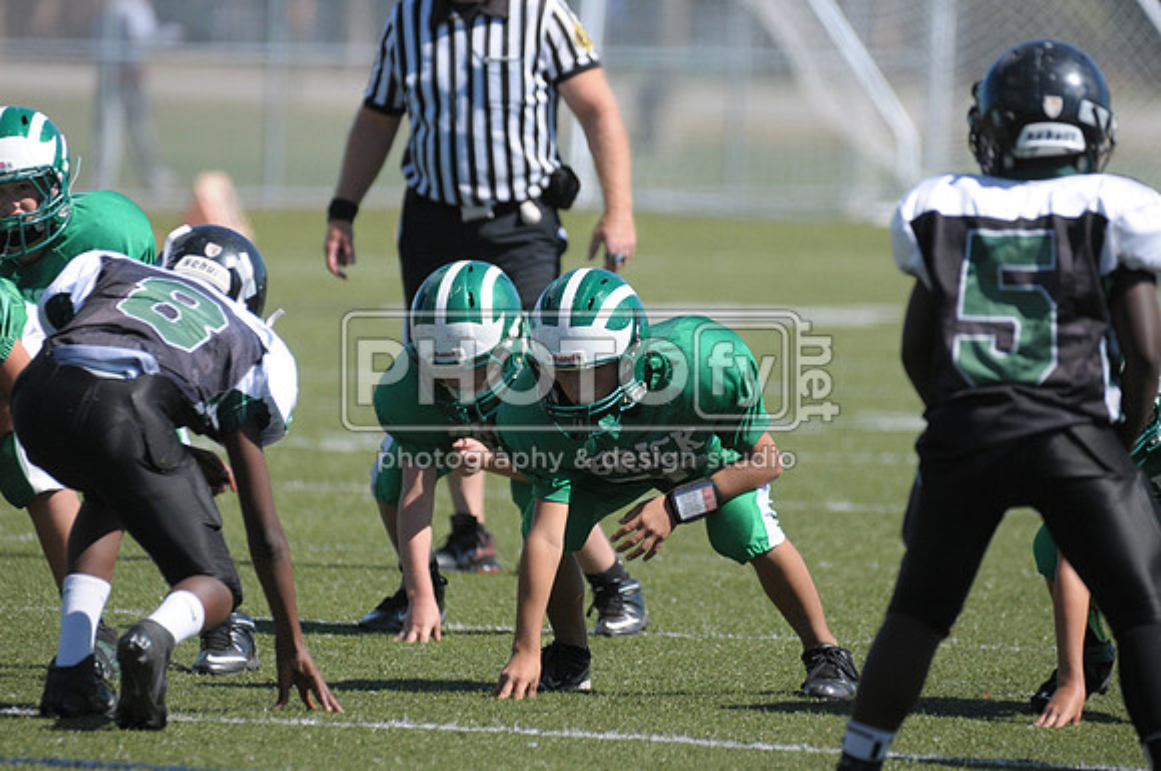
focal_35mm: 450
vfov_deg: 3.0
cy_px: 386
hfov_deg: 4.6
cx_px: 580
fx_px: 14492
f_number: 4
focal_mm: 300
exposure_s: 1/4000
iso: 640
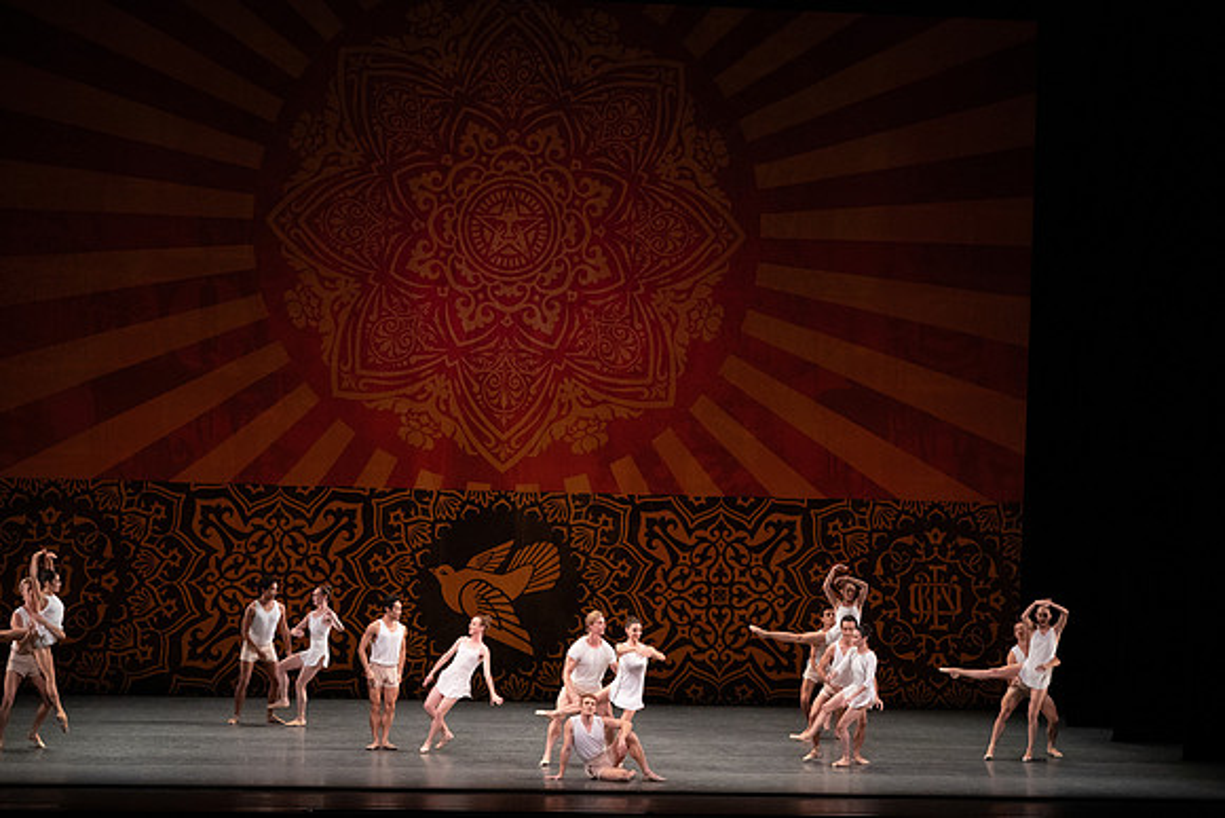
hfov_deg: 20.4
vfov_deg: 13.7
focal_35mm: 100
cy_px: 409
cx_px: 612
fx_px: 3403
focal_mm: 100
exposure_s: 1/400
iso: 6400
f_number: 10
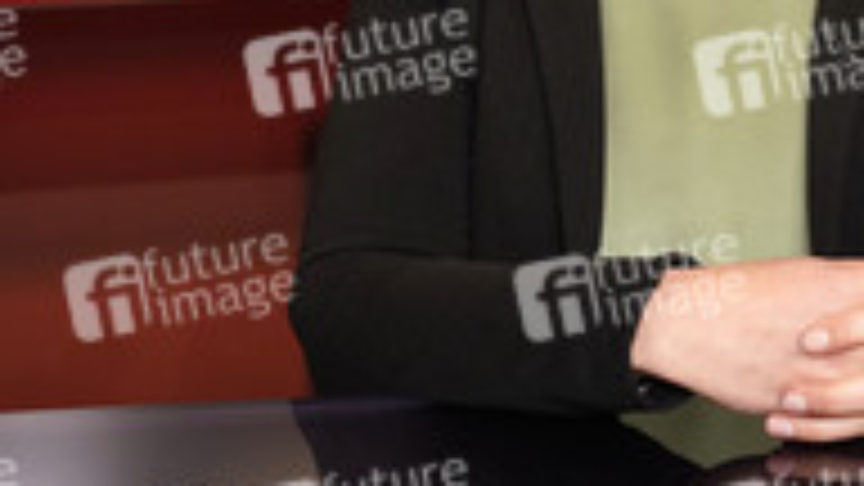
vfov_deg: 16.9
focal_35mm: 69
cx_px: 691
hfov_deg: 29.9
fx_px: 1581
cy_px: -50
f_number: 5.6
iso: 2000
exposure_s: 1/200
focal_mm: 28
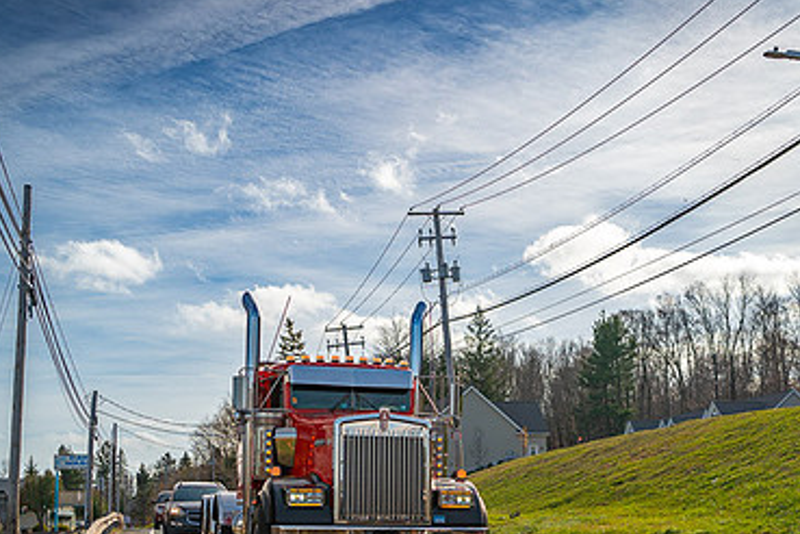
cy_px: 398
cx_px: 527
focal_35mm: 55
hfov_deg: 35.9
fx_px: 1222
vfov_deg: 24.4
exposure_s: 1/320
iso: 125
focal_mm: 35
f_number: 2.2
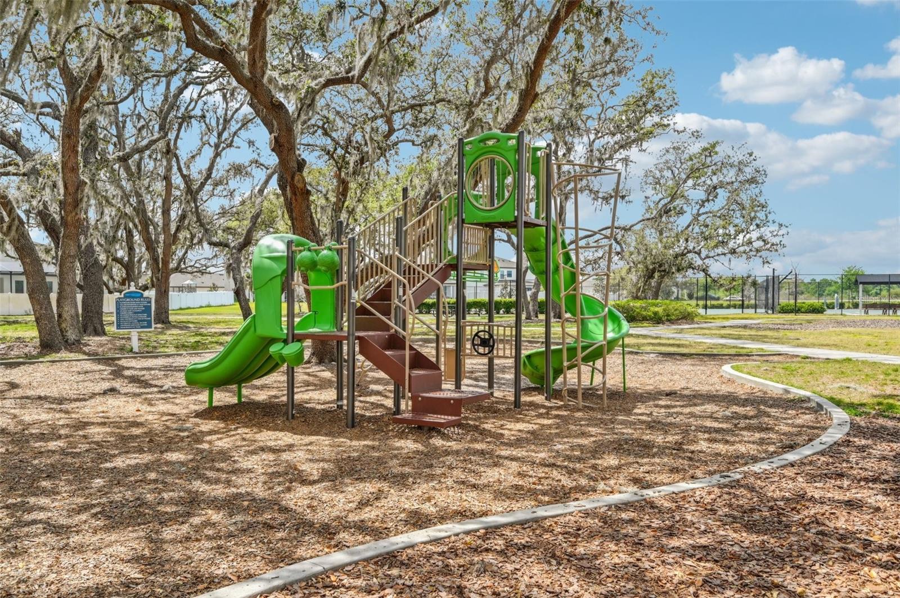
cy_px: 299
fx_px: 749
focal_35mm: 30
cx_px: 450
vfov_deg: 43.5
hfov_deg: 62.0
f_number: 8
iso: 400
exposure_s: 1/1000
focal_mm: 30
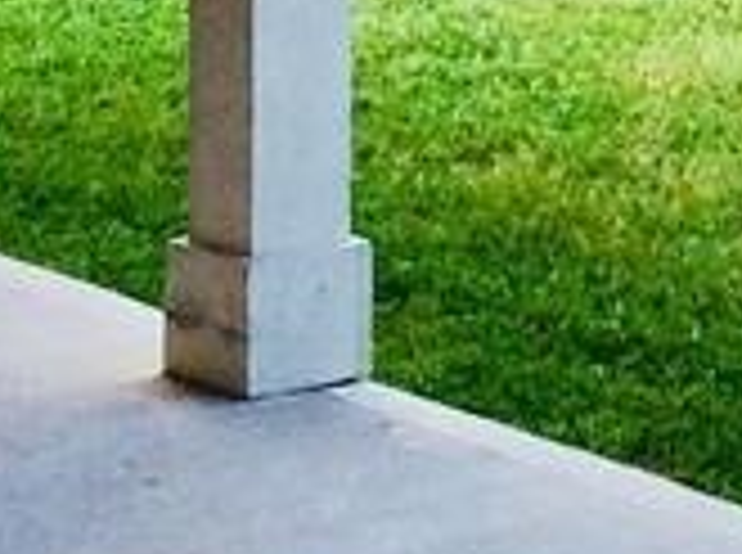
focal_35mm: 199
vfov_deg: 7.2
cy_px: -545
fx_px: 4256
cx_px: 1124
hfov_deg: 9.7
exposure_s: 1/525
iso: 32
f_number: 2.4
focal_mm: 3.3
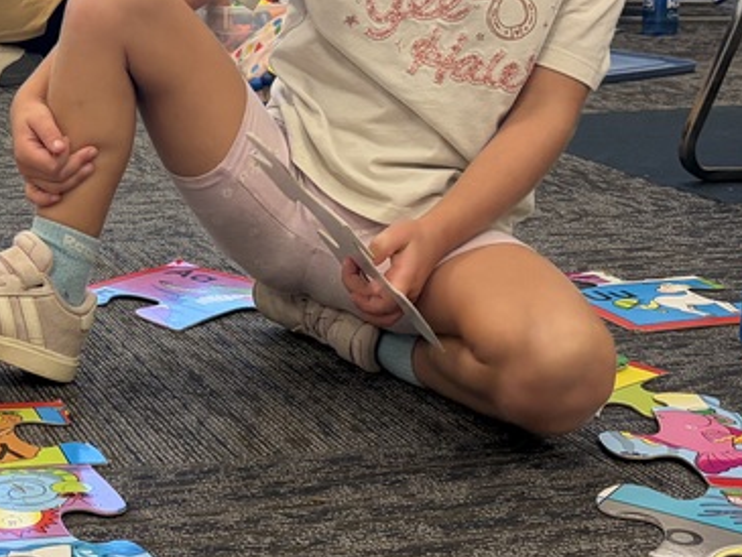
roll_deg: +1.7
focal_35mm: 73
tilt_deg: -10.2
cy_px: 138
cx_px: -45
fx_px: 1565
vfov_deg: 20.0
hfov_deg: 25.0
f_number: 1.6
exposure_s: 1/120
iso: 160
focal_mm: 5.96
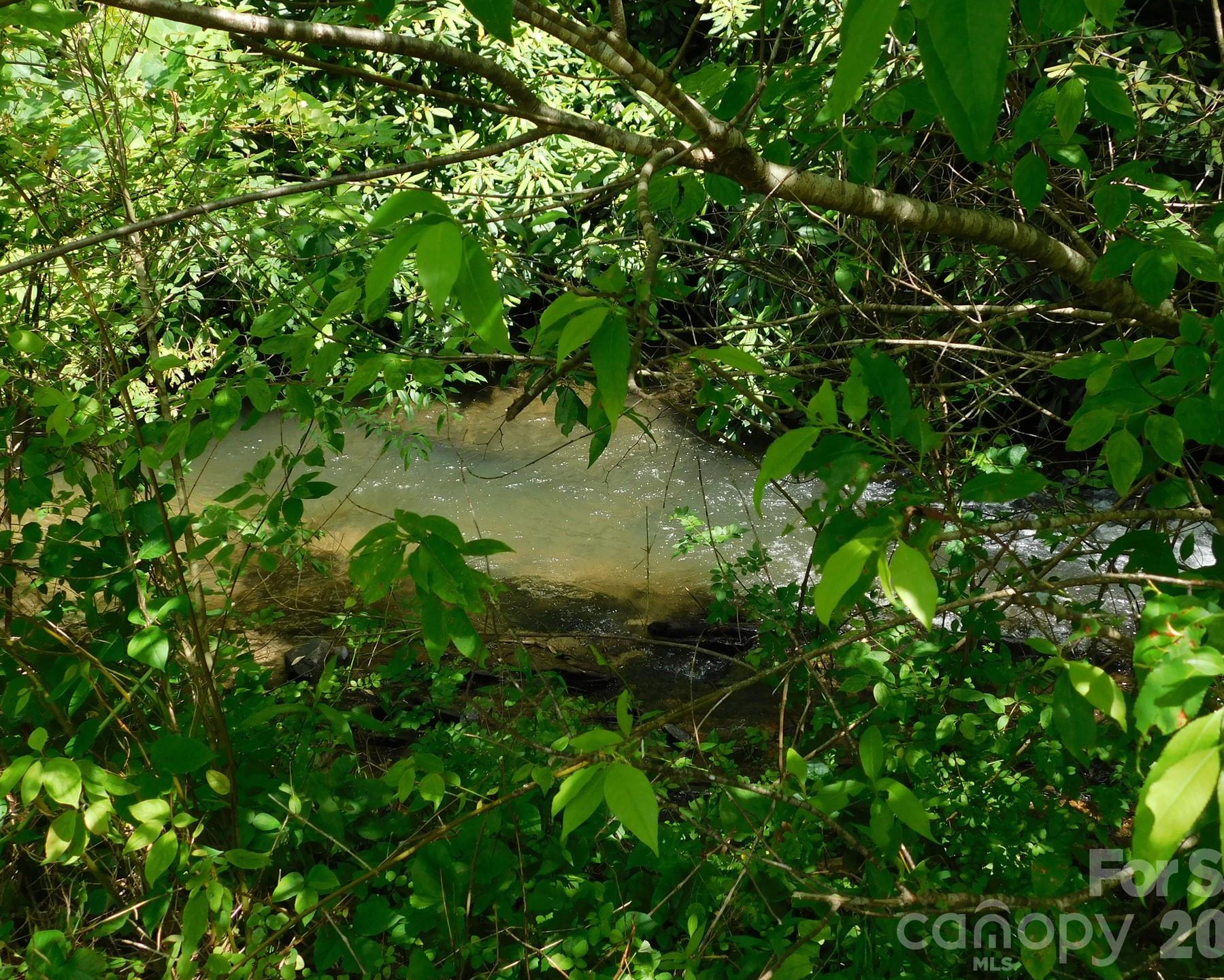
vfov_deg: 37.3
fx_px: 1449
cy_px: 460
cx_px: 610
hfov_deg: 45.8
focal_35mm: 40
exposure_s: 1/320
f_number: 3.5
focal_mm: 6.3
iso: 125
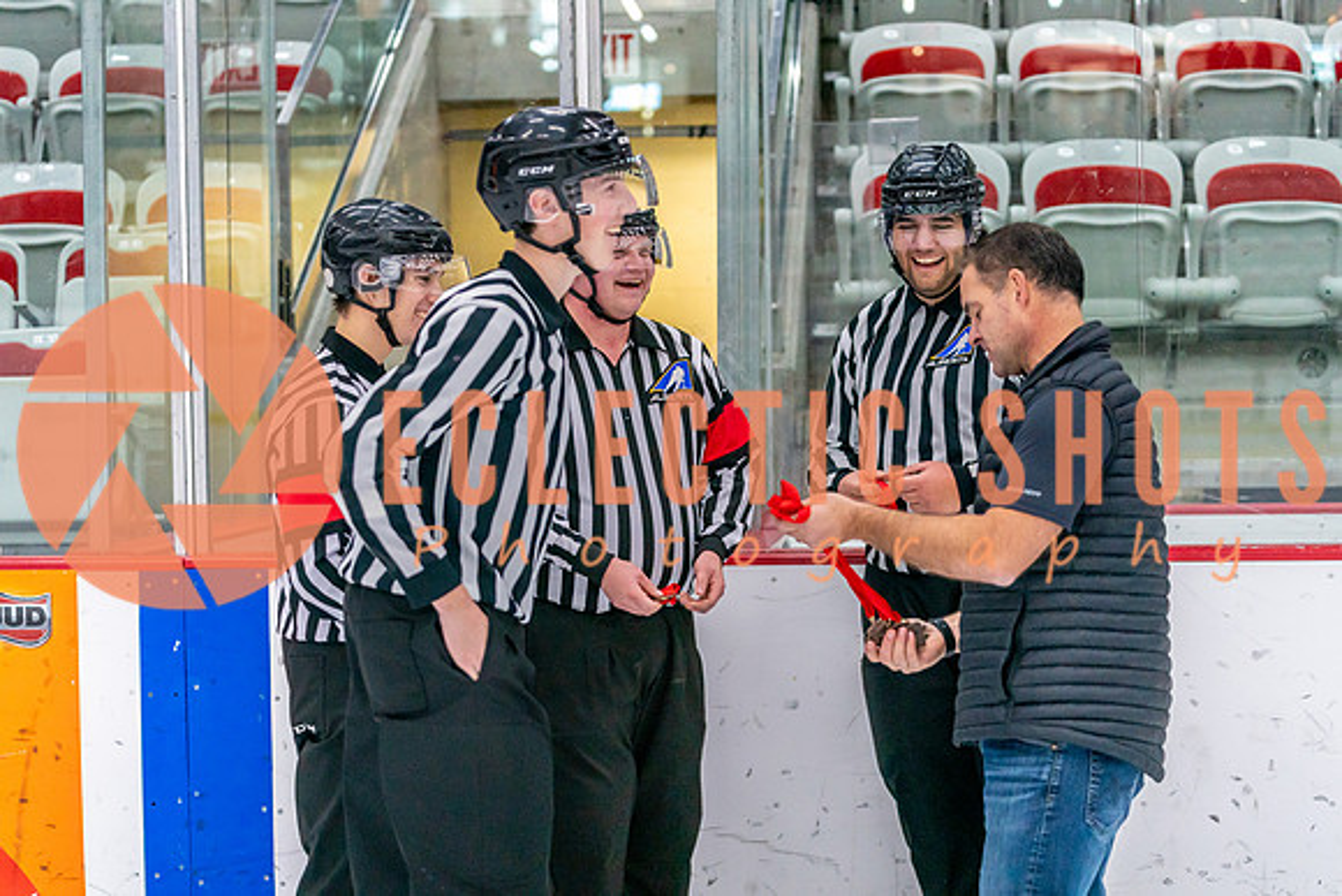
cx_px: 671
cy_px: 448
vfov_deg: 19.5
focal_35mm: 70
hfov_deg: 28.8
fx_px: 2610
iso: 3200
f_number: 2.8
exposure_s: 1/1250
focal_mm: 70
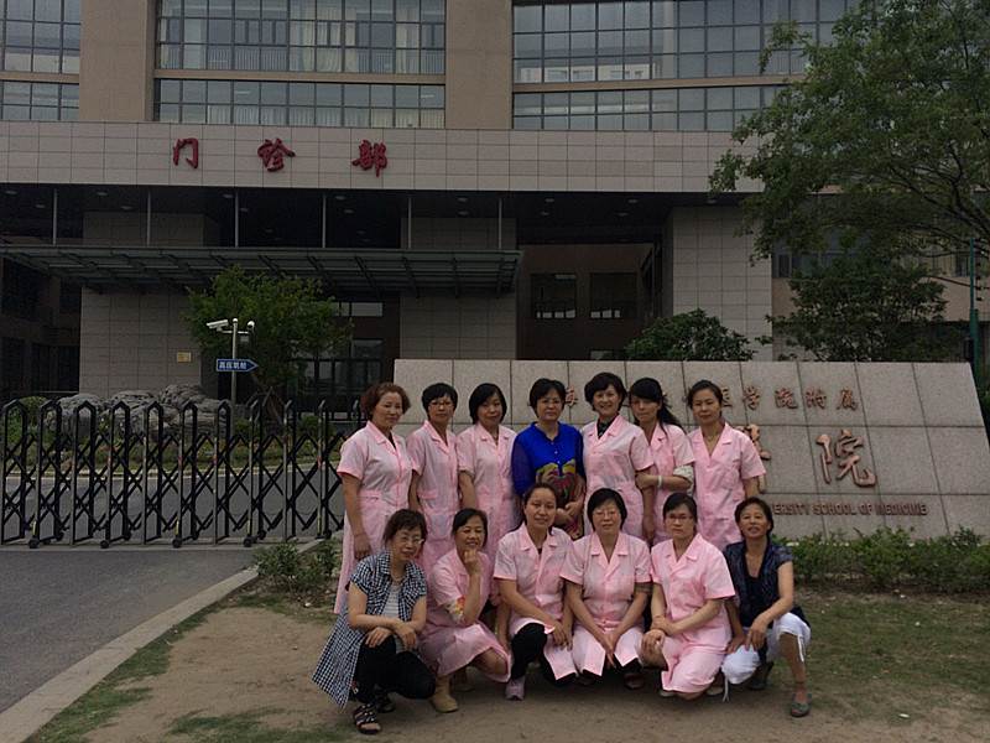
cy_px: 372
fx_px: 858
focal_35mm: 30
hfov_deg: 60.0
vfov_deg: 46.8
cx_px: 495
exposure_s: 1/733
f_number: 2.2
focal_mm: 4.12
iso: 32
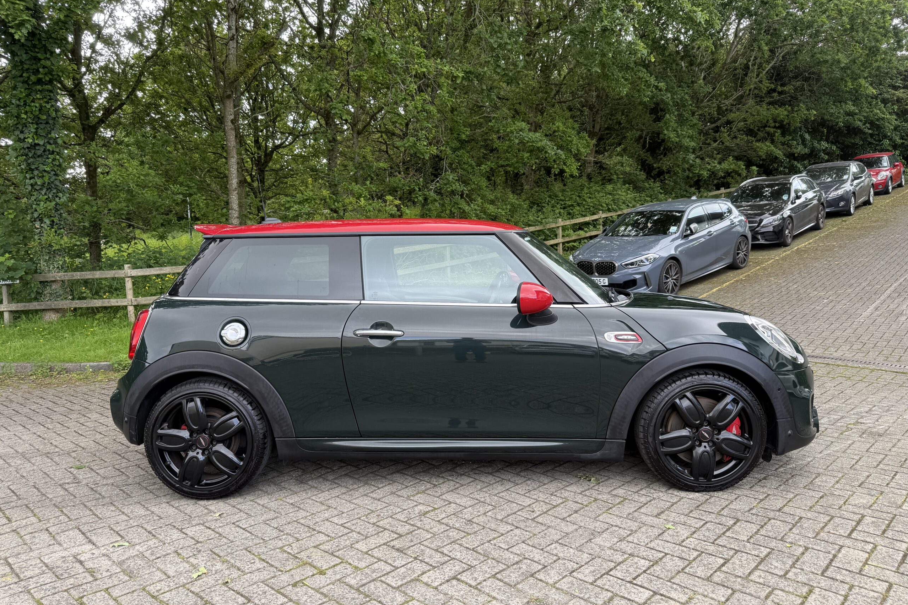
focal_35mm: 25
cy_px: 297
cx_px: 454
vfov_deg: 51.3
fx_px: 631
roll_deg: +1.5
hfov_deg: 71.5
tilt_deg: -4.5
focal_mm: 6.76
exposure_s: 1/254
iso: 100
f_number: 1.78
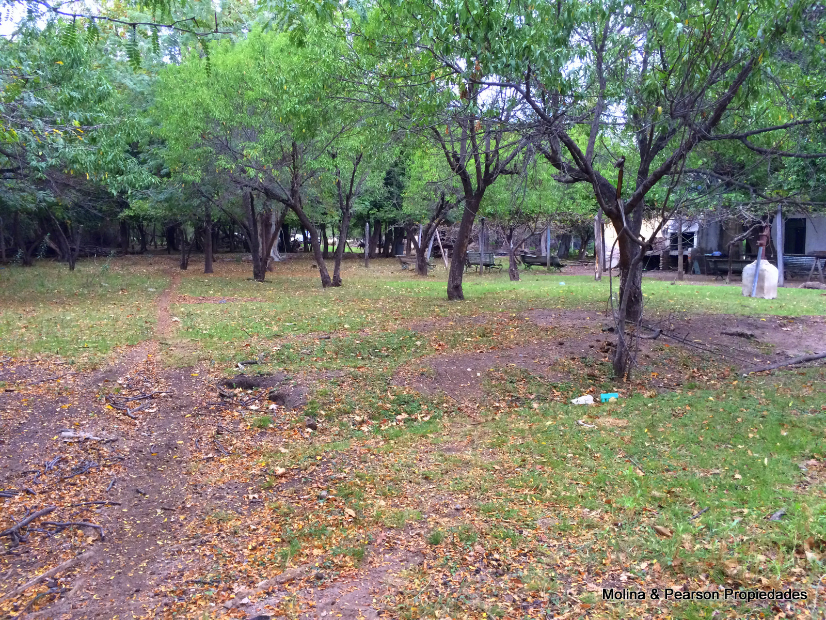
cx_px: 413
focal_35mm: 29
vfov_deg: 48.2
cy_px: 310
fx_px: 692
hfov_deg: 61.7
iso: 80
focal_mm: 4.15
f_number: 2.2
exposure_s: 1/33
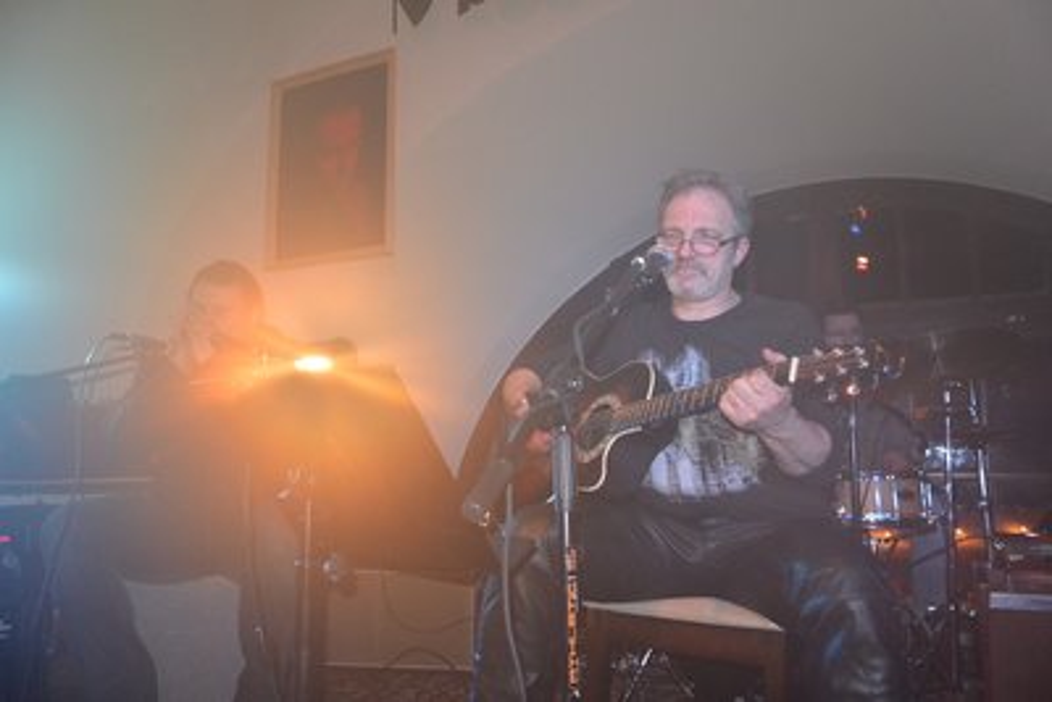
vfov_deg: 48.0
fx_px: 789
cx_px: 526
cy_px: 351
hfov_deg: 67.4
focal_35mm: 27
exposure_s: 1/60
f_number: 3.5
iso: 900
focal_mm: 10
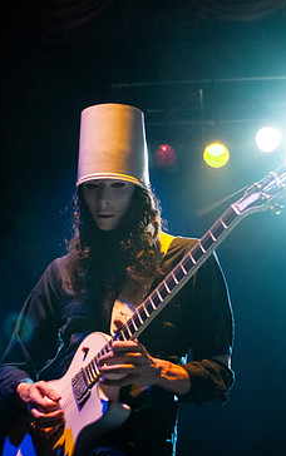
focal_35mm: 66
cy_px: 251
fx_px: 822
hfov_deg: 19.7
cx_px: 139
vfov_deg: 31.0
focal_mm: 35
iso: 1250
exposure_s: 1/80
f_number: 2.8
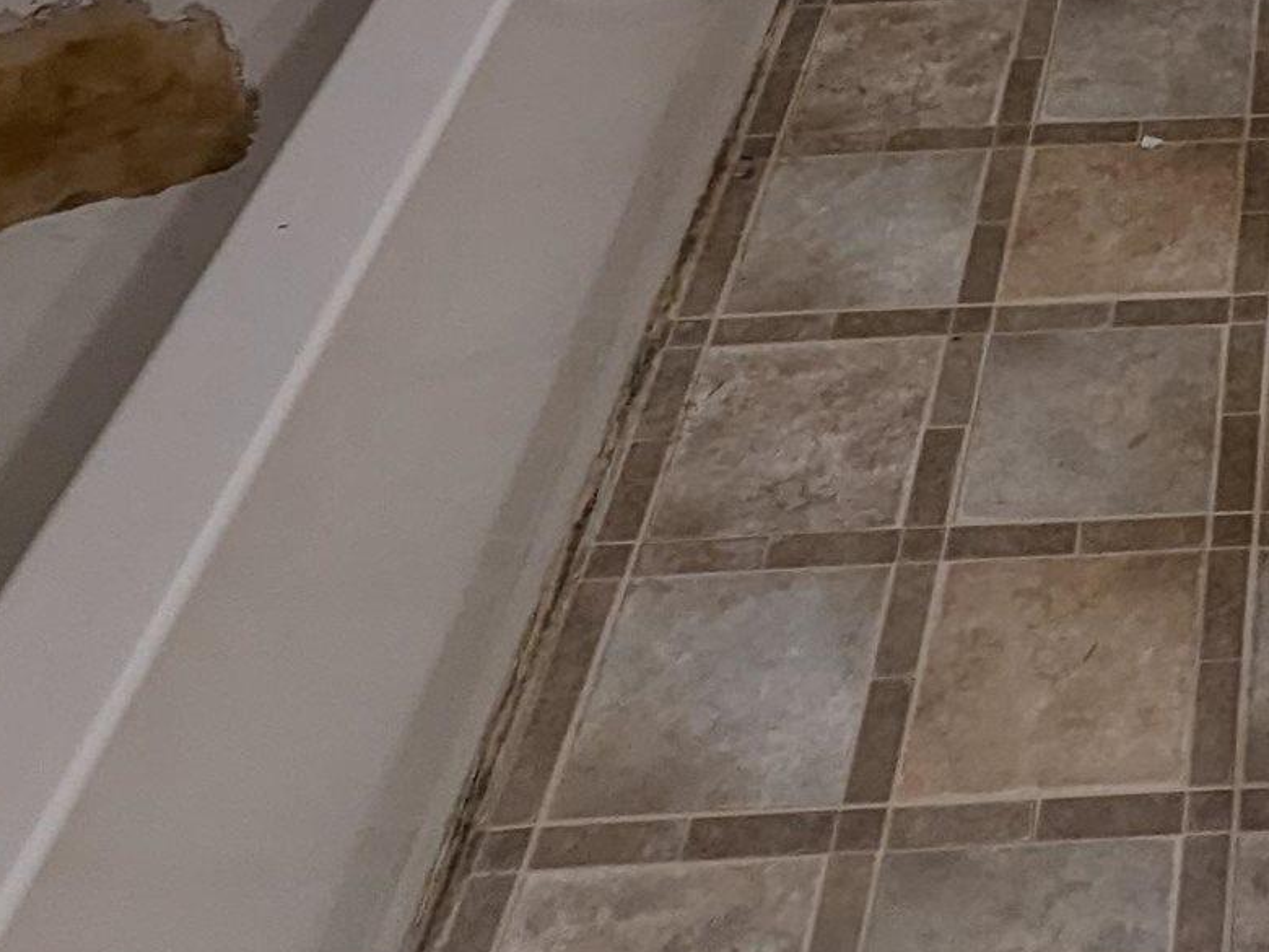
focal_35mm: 63
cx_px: 1542
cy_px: -386
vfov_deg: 20.6
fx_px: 2310
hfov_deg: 27.0
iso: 60
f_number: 2.2
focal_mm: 2.35
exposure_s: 1/40
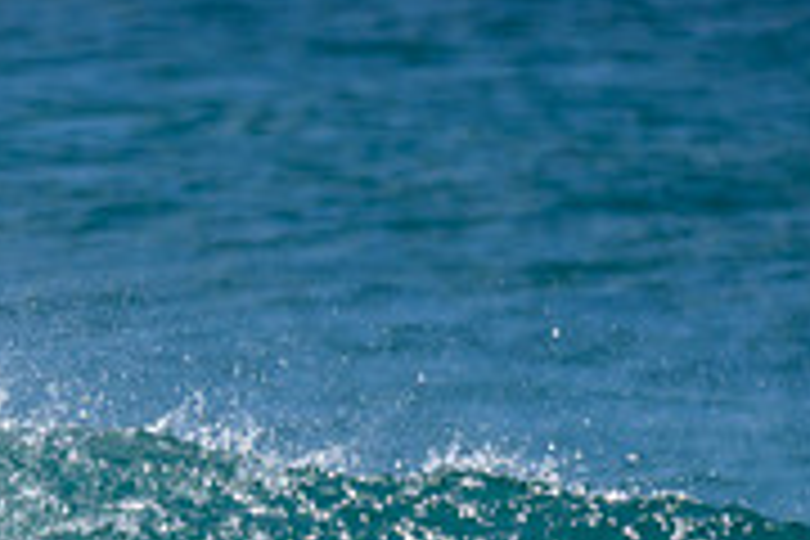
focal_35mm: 3537
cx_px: 75
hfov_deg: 0.6
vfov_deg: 0.4
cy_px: 758
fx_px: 79576
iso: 320
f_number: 6.3
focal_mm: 800
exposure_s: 1/2000
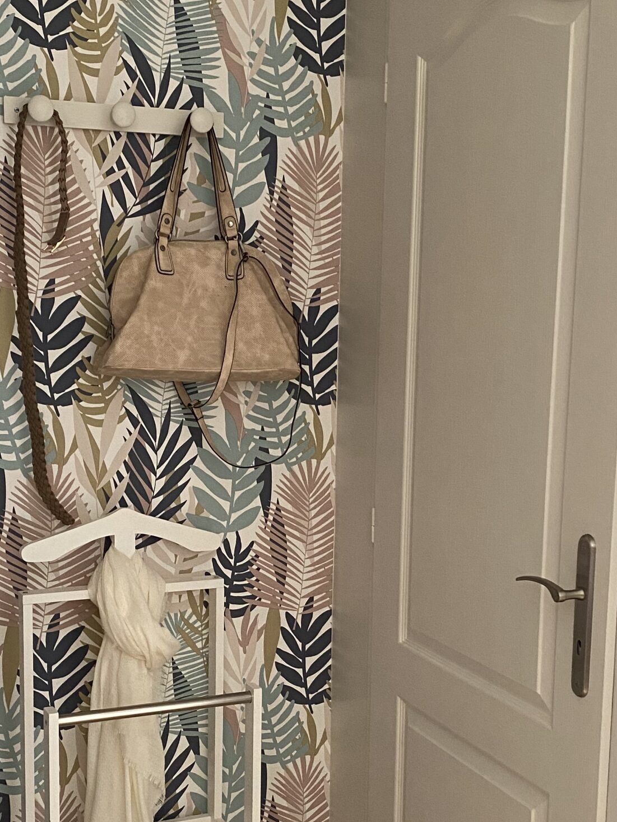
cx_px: 265
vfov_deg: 37.2
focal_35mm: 51
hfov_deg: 28.5
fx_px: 1212
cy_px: 520
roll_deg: -0.7
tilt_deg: -8.0
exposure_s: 1/60
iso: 320
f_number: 1.8
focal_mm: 4.25
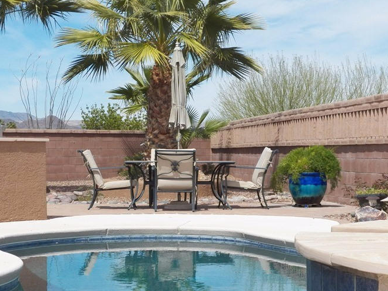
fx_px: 953
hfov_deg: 23.0
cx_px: 180
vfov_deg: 17.3
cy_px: 195
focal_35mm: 85
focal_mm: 10
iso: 125
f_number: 4.5
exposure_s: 1/1600
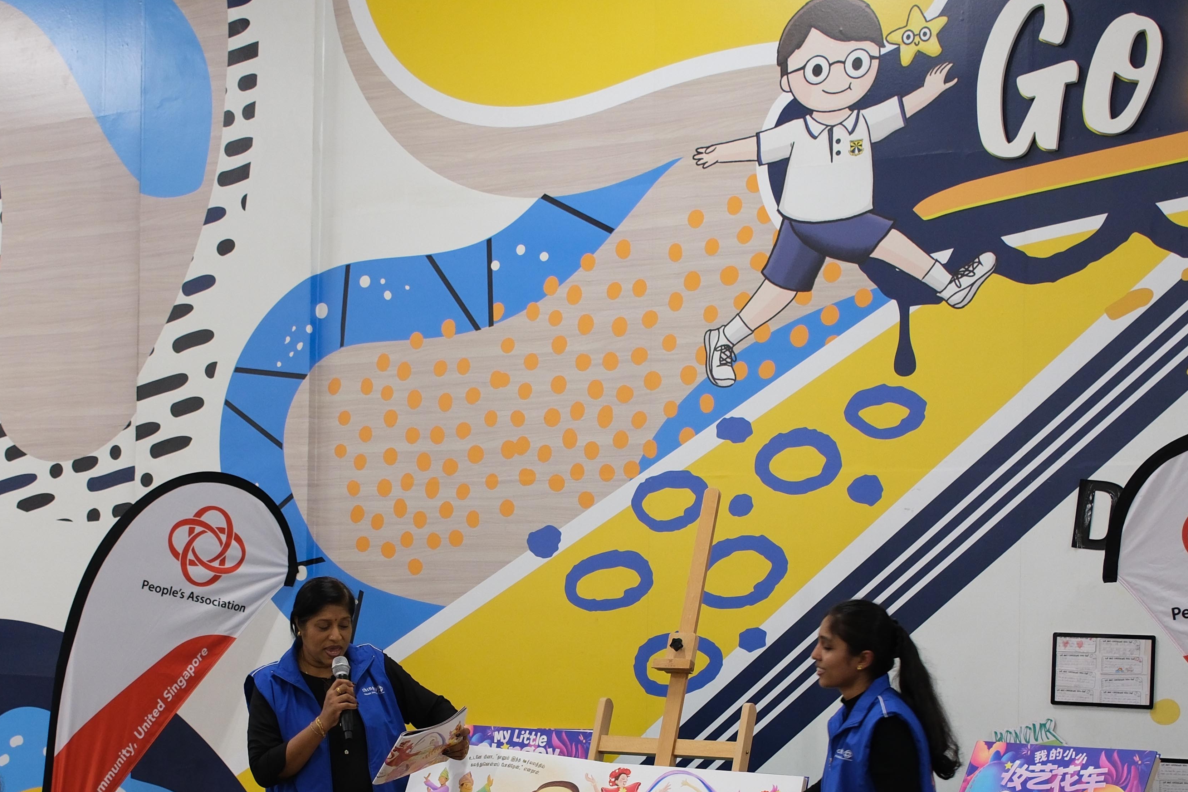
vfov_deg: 21.6
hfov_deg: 32.3
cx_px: 518
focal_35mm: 62
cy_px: 666
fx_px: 2046
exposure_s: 1/100
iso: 1000
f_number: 2.8
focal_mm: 21.7
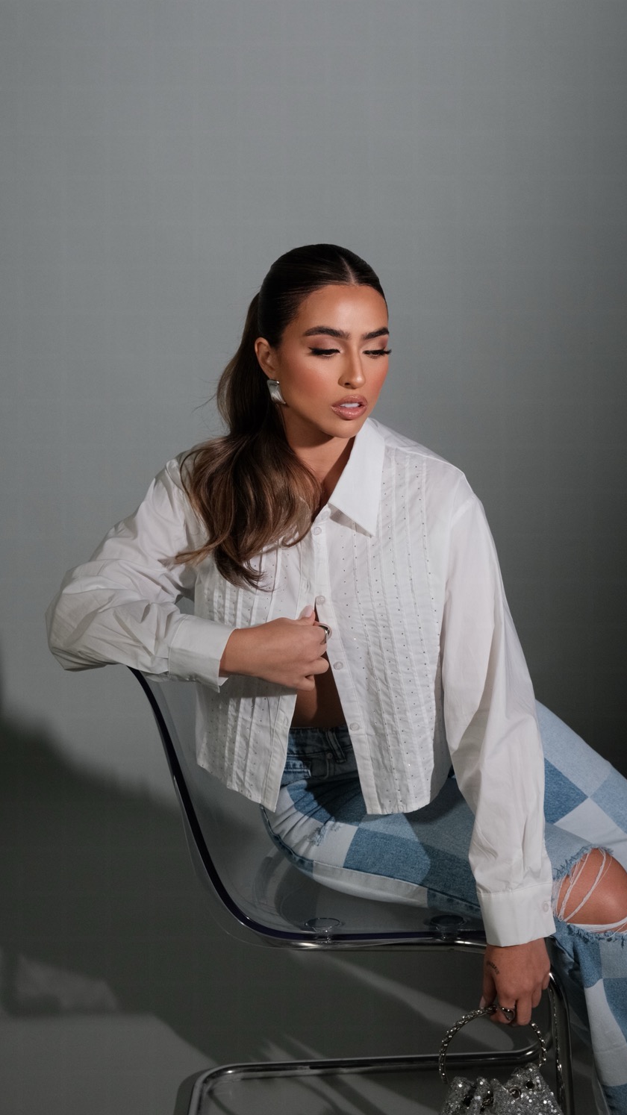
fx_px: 2395
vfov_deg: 26.2
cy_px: 558
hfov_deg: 14.9
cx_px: 349
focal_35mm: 81
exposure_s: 1/250
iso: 1600
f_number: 7.1
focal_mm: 51.6
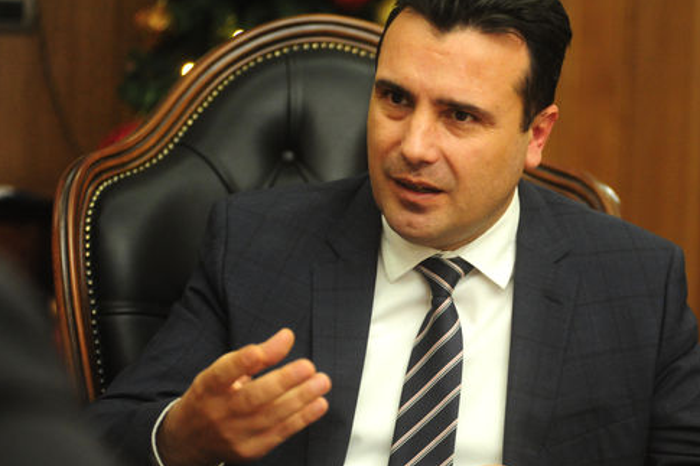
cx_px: 452
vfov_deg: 13.1
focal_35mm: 104
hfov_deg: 19.6
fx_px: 2021
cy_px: 276
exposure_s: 1/180
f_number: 2.8
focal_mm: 80
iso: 4000
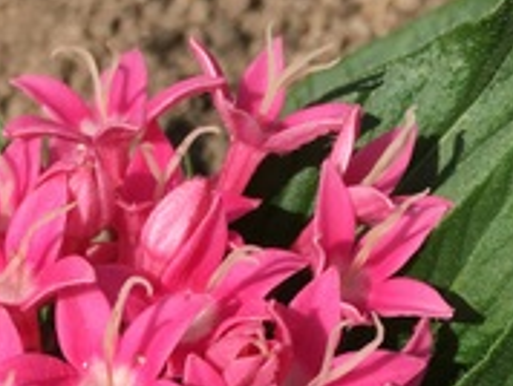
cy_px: 605
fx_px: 1543
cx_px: -43
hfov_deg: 18.2
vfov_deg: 13.3
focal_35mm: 104
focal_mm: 4.15
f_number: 2.2
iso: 25
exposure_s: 1/1451
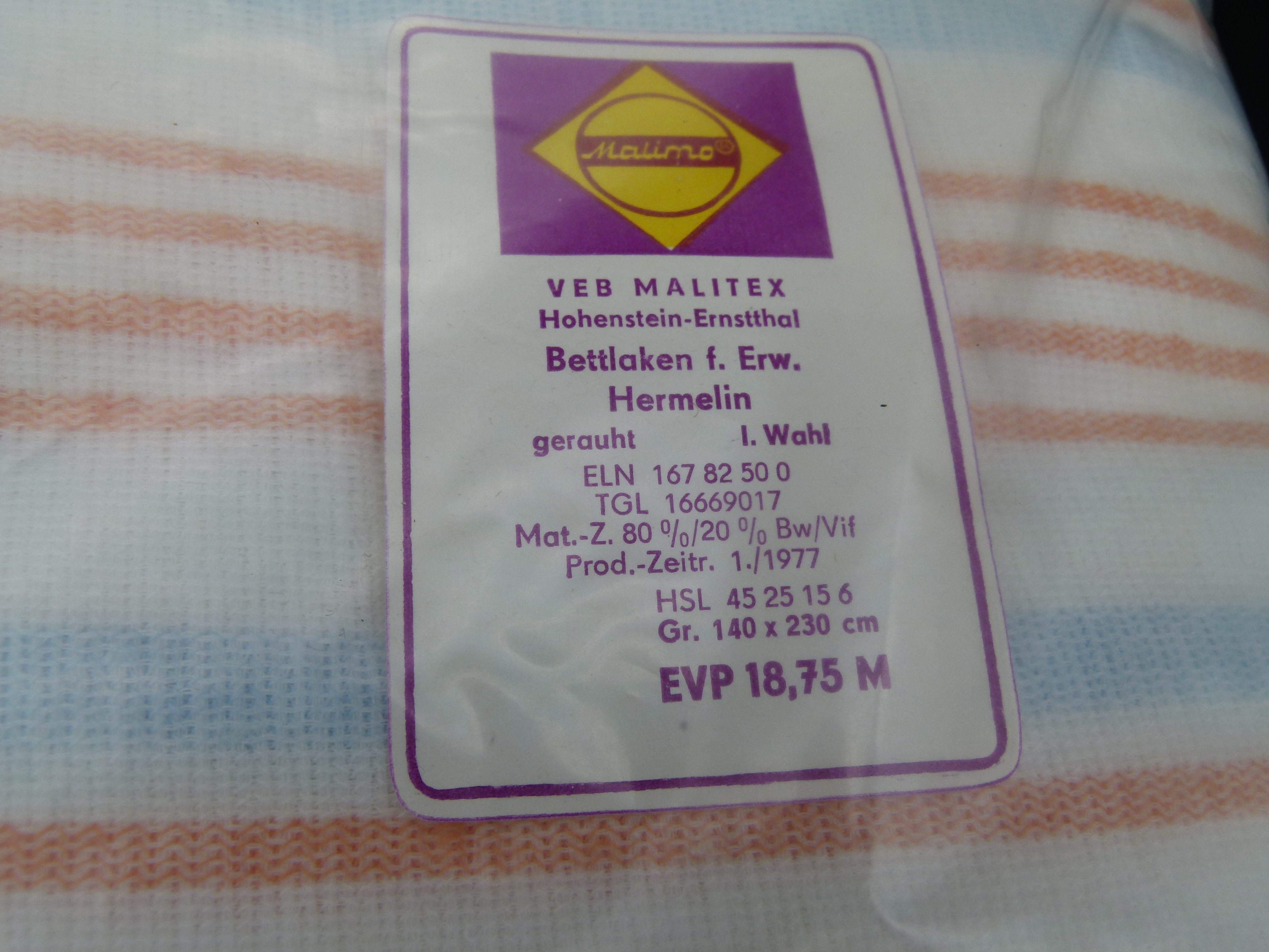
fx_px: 1246
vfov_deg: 41.8
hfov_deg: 54.0
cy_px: 476
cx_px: 634
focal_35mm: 34
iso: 100
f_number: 4
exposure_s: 1/160
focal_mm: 6.1
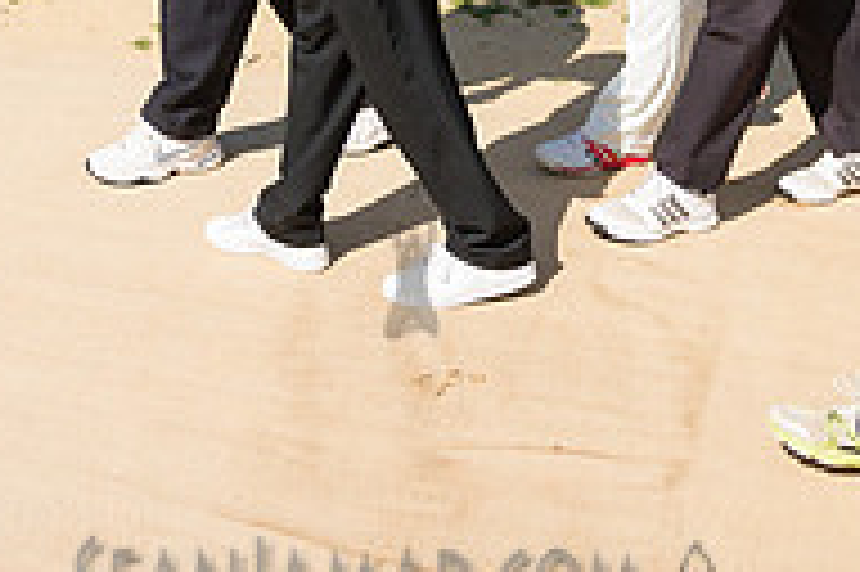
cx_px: 410
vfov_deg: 17.5
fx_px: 1742
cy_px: -178
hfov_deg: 27.7
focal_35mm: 73
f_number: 2.8
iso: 200
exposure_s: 1/4000
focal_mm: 24
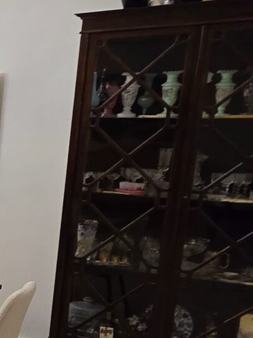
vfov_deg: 31.3
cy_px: 241
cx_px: -340
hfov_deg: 15.2
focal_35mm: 61
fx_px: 595
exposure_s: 1/50
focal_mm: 2.2
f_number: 2.2
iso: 160
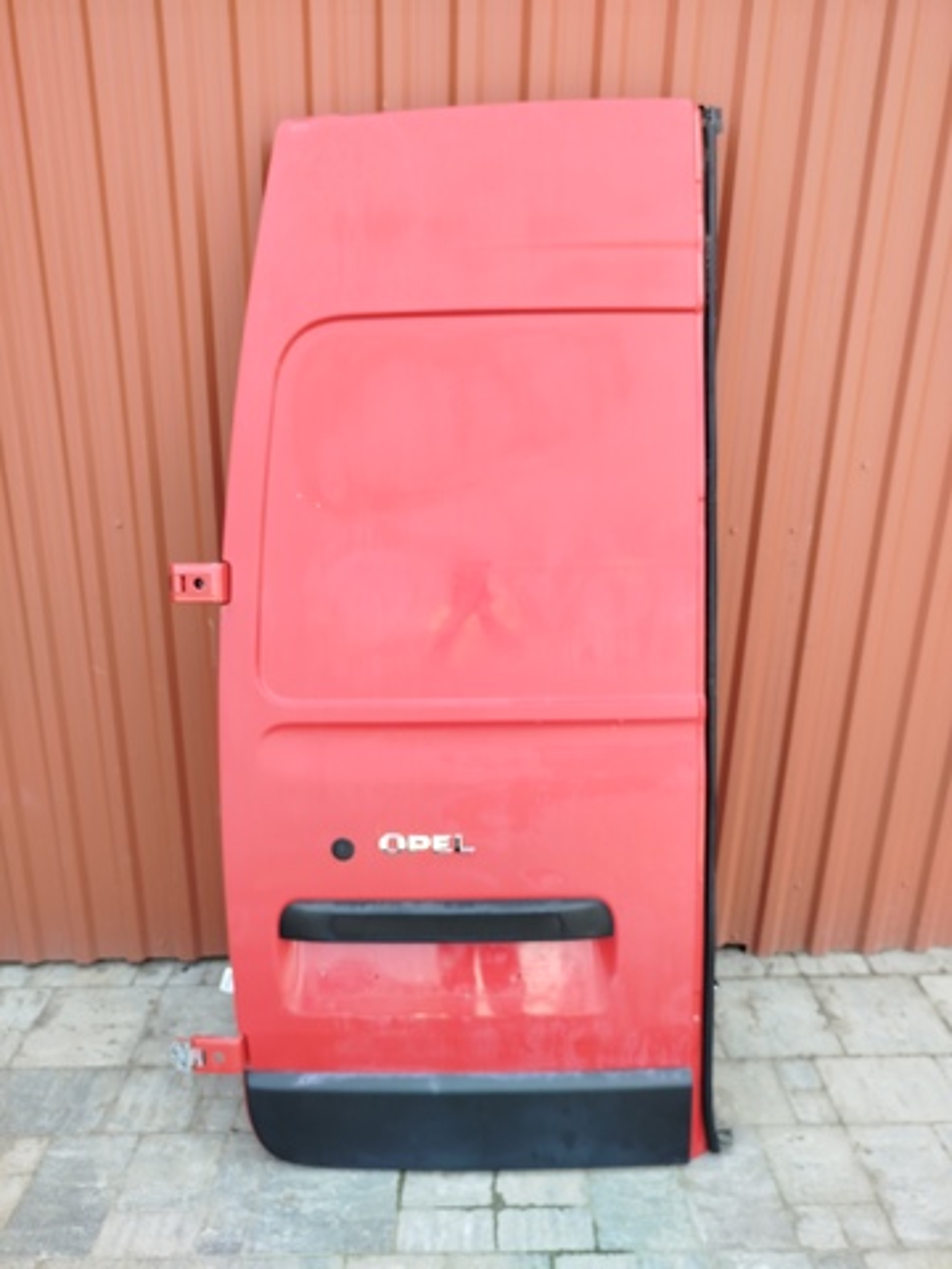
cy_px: 634
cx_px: 476
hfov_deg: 56.8
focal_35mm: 24
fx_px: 880
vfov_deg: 71.6
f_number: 1.7
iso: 50
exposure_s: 1/100
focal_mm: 5.31
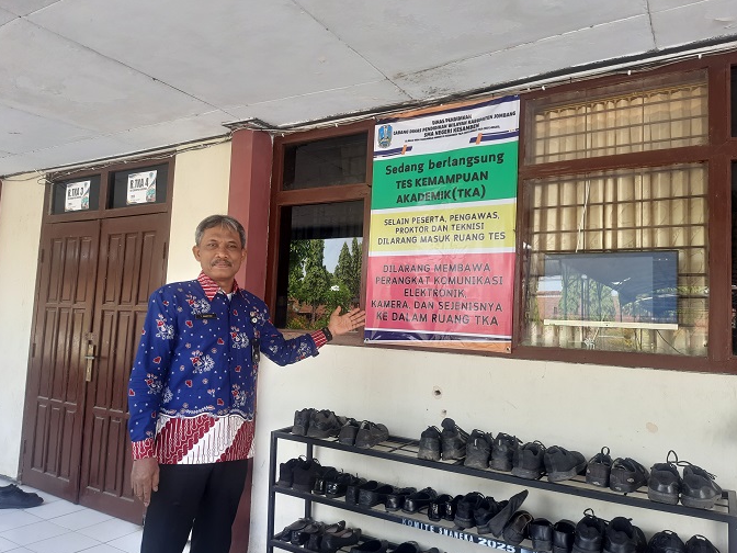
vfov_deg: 54.9
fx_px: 532
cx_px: 360
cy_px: 285
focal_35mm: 25
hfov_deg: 69.4
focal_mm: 5.23
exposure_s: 1/50
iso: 25
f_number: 1.8
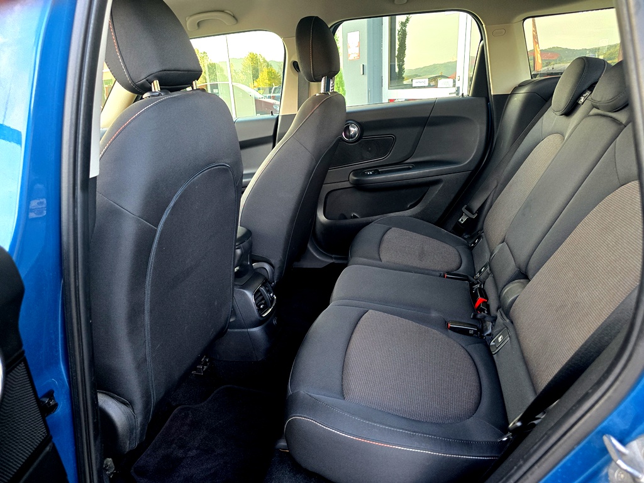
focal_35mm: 23
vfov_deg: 58.9
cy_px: 242
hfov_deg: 73.9
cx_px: 322
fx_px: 428
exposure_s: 1/100
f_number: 1.7
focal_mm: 6.3
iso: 250
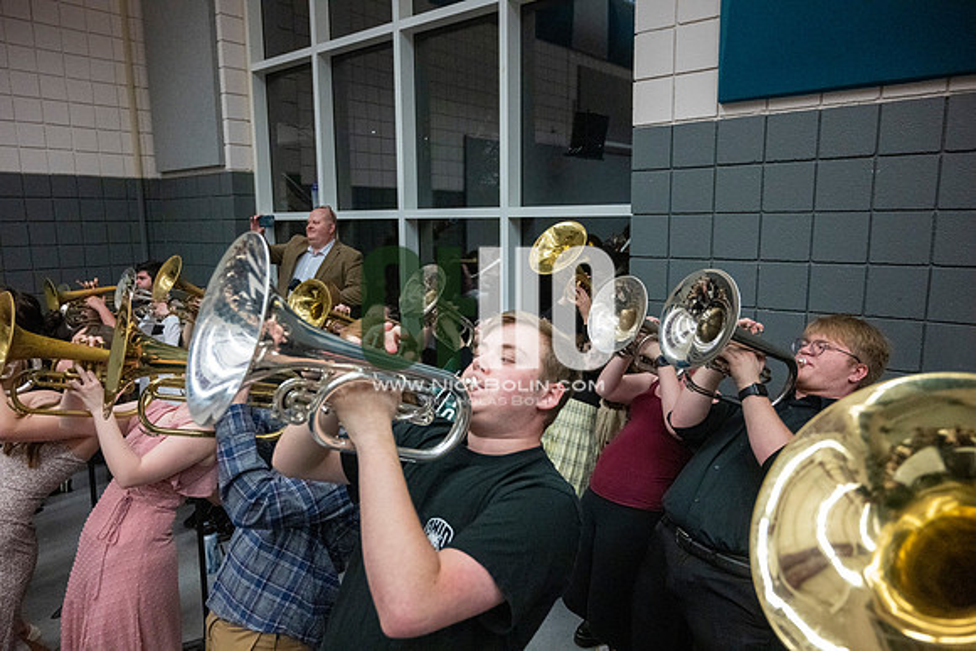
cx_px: 488
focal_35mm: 24
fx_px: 651
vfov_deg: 53.2
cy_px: 326
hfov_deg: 73.7
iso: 10000
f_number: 4
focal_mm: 24
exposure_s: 1/500
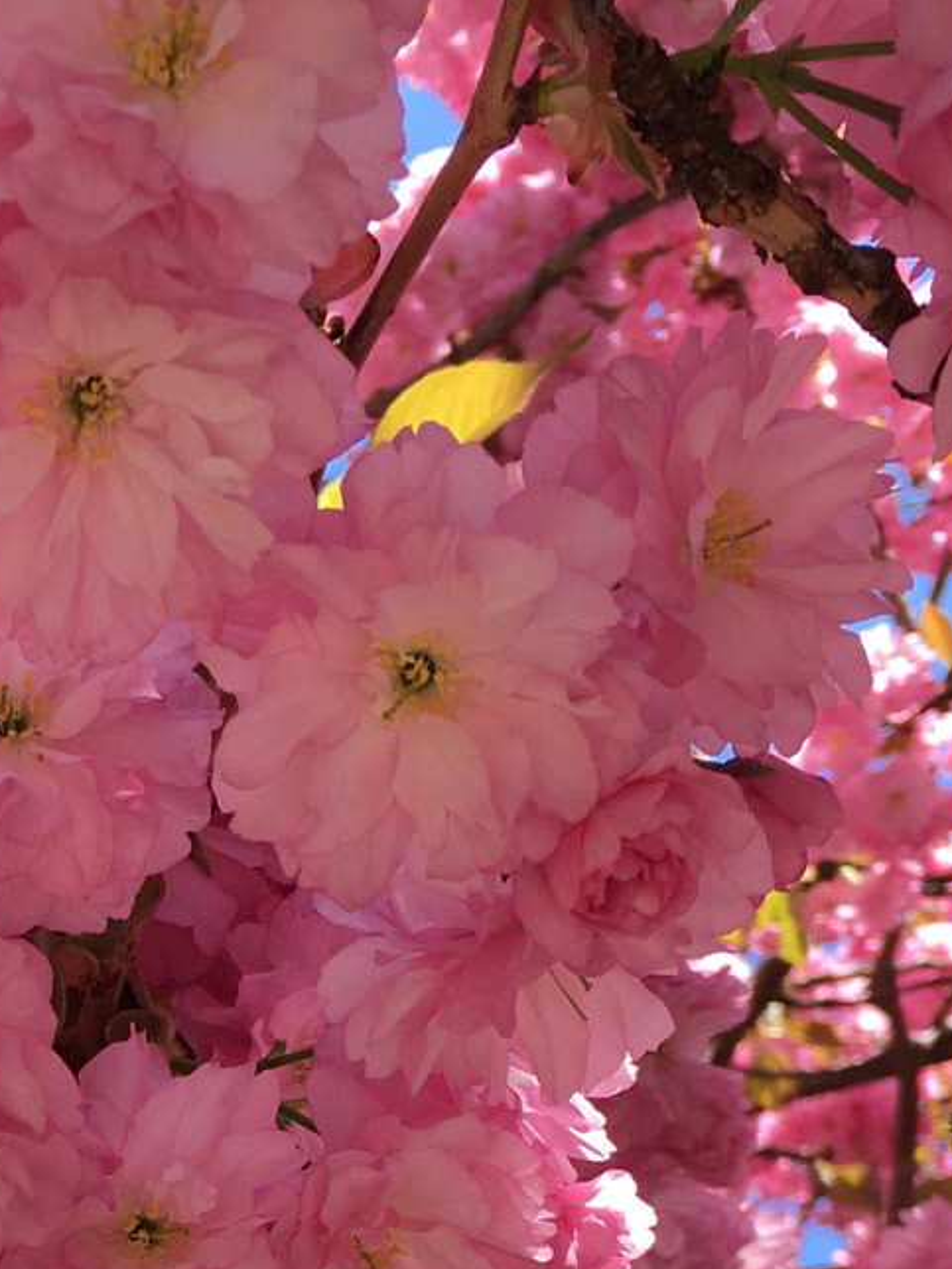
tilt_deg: +50.4
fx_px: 2640
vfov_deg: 25.5
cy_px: 1322
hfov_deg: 20.0
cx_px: 81
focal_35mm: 72
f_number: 2.2
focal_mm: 4.15
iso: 25
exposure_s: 1/394
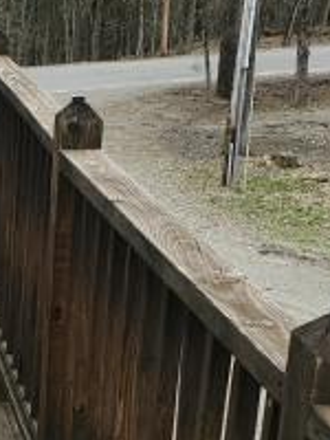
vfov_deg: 19.1
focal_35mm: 100
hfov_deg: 14.2
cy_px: 442
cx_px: -103
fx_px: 1271
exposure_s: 1/197
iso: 50
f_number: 2.4
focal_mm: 4.3
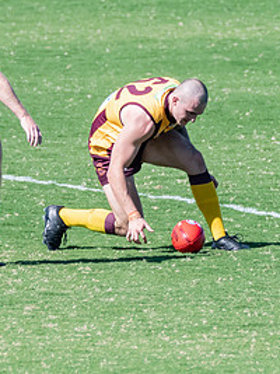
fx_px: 18608
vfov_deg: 1.2
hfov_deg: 0.9
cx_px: 194
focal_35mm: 1724
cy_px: 167
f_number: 7.1
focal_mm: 400
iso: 800
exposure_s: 1/2000
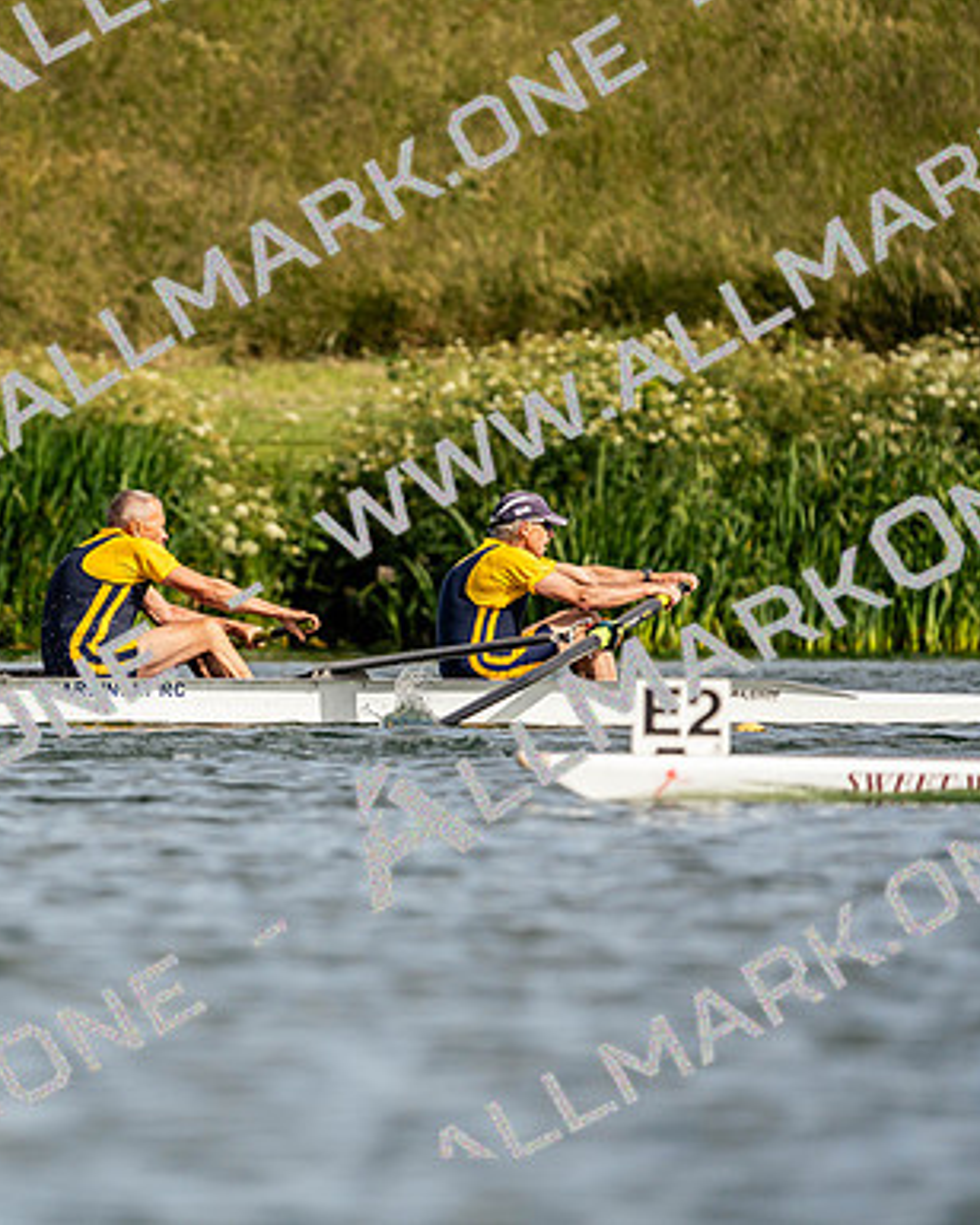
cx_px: 83
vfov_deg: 3.4
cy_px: 612
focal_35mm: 566
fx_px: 20520
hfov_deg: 2.7
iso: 250
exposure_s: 1/2000
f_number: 6.3
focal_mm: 400
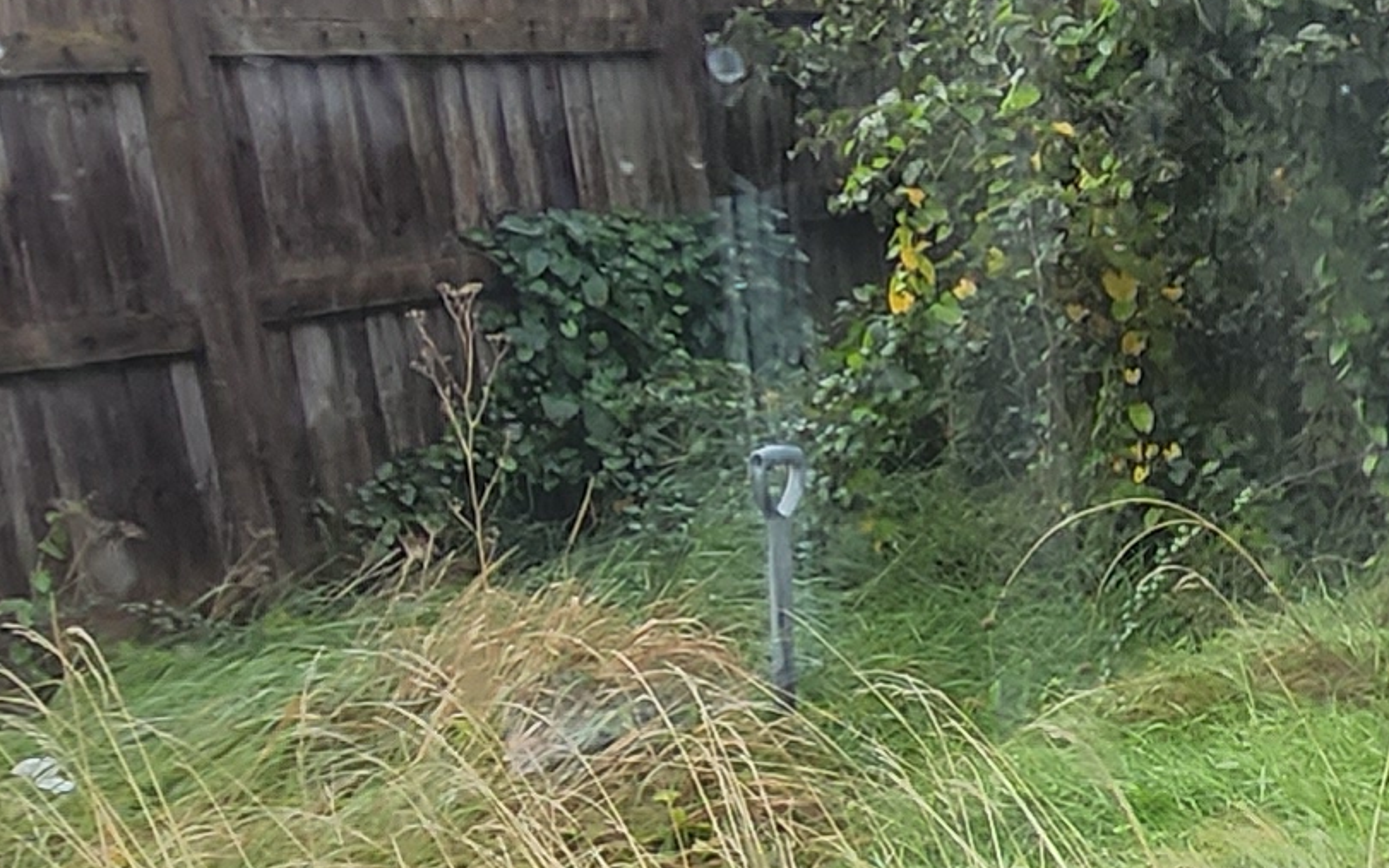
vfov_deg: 18.9
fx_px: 2574
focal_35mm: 68
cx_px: 2100
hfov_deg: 23.8
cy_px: 764
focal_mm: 1.7
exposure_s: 1/100
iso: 40
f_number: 2.2
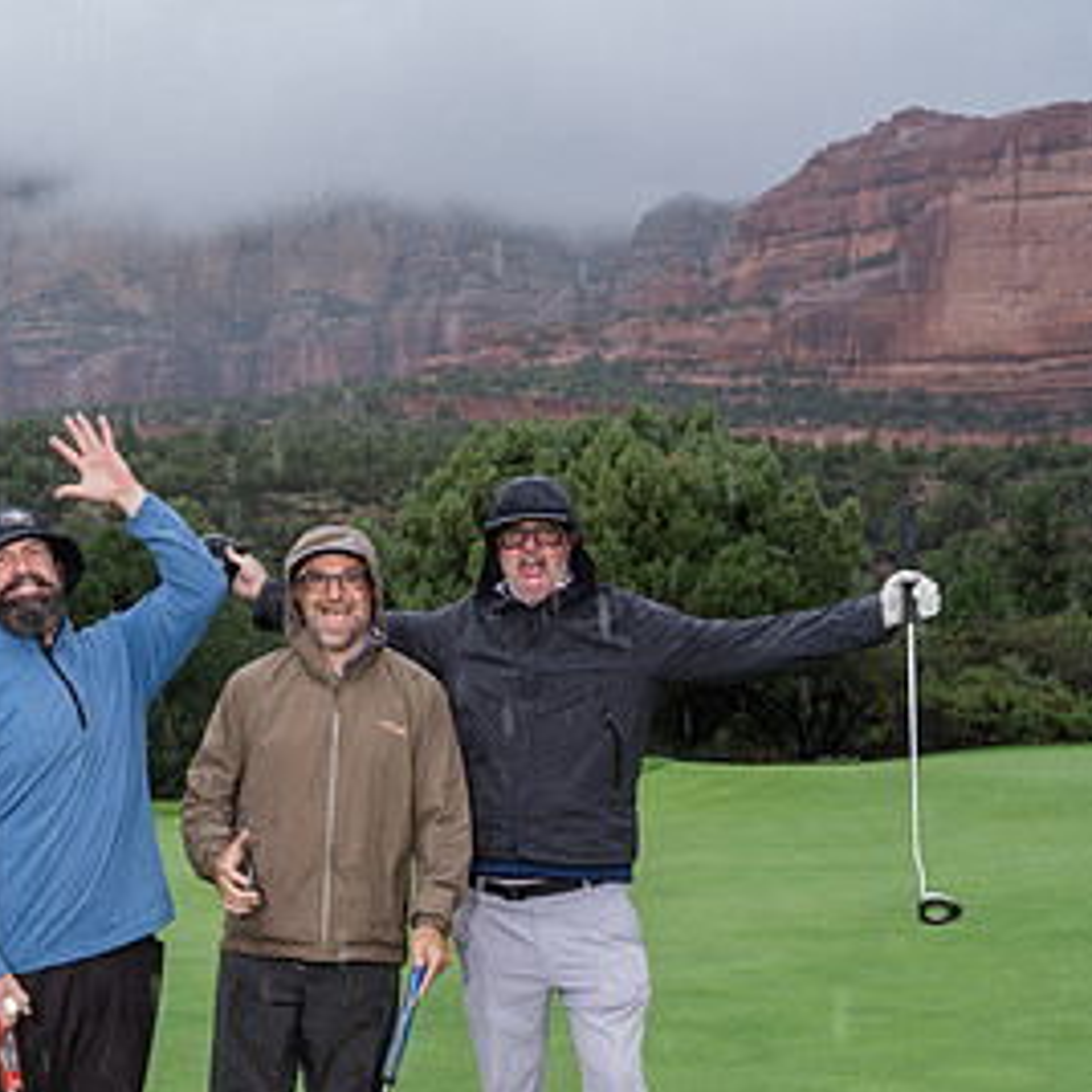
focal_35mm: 57
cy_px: 784
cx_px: 281
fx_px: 2034
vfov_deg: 29.7
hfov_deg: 29.6
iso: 320
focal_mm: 31
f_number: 5
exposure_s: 1/400
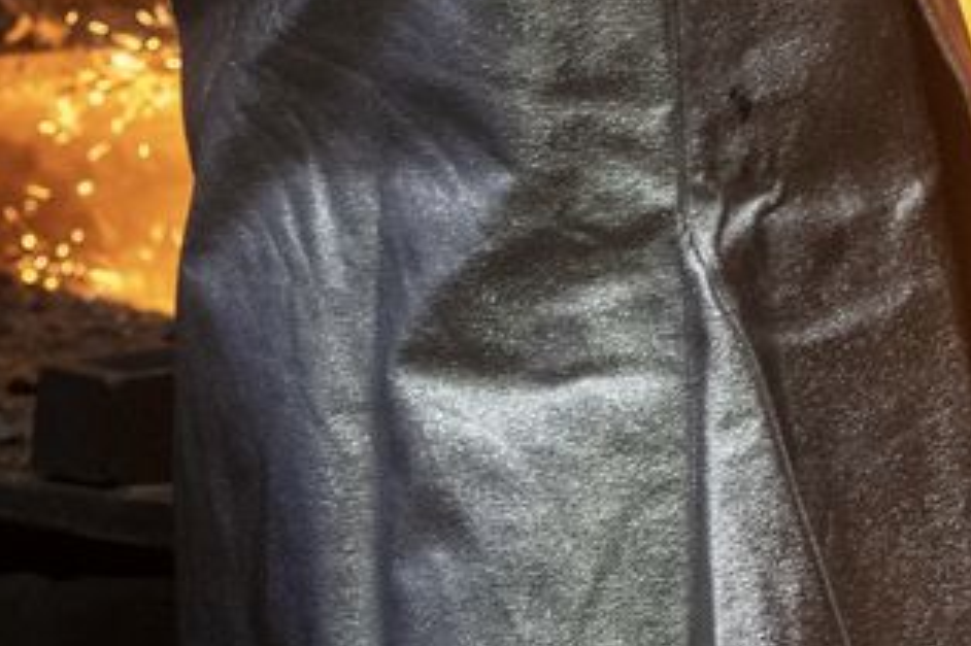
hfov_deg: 2.8
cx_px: 853
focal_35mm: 734
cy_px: -581
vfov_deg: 1.9
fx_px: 19786
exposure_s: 1/200
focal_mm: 120
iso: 1600
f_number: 3.5
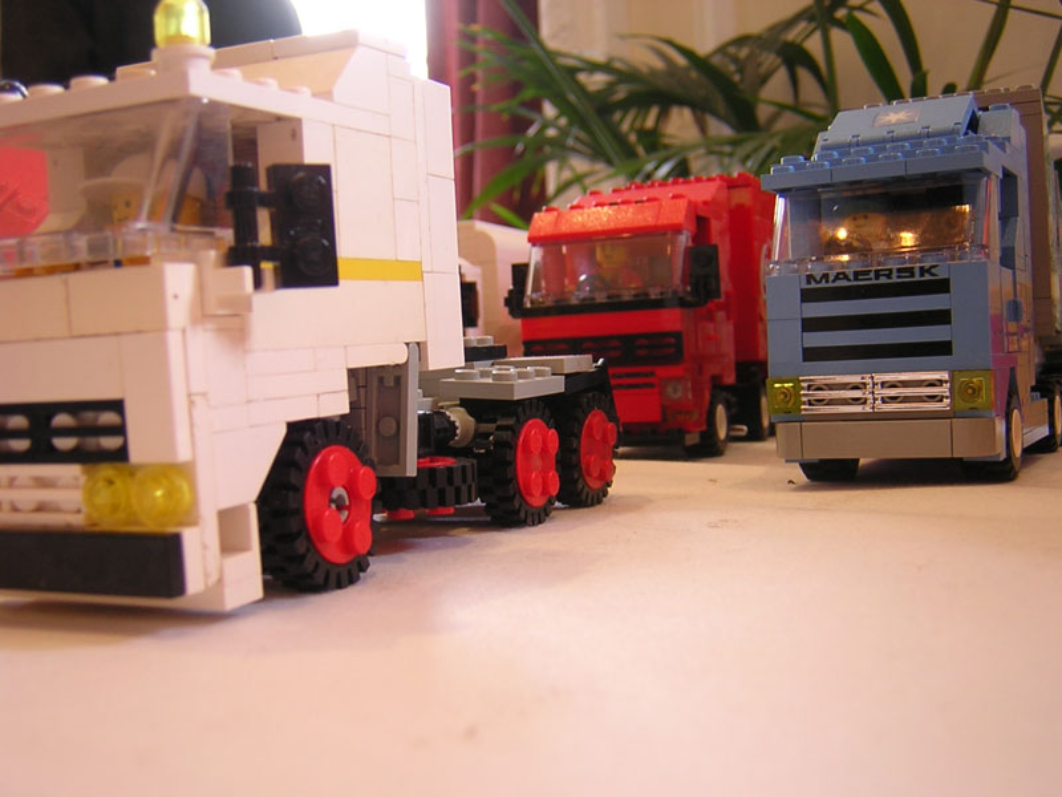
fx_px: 1227
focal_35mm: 40
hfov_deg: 46.8
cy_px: 398
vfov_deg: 36.0
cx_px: 531
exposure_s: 1/5.4
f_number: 2.7
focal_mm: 5.2
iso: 100
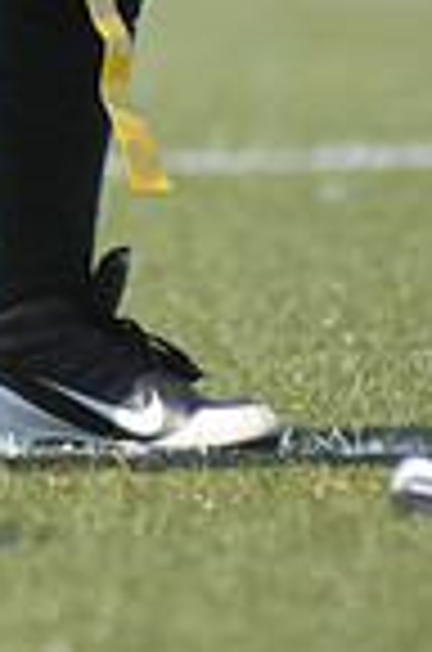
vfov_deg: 1.2
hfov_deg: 0.8
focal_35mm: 1744
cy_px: -355
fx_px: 31541
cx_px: 169
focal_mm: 290
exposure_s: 1/8000
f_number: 4
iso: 1600
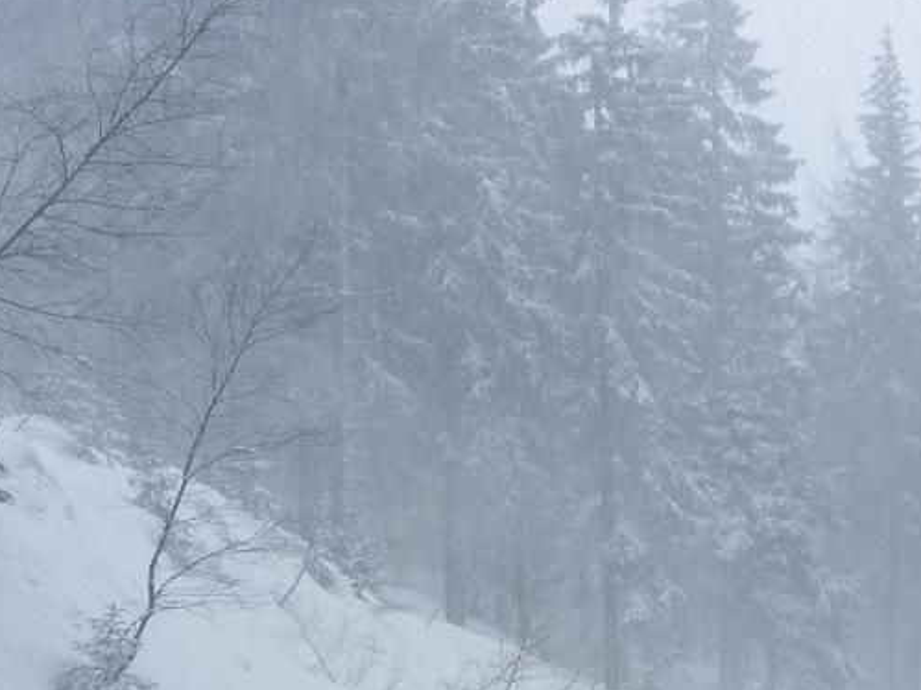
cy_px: 697
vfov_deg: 18.0
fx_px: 2128
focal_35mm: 80
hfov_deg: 24.0
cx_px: 742
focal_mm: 9.94
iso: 64
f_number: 5.6
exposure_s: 1/100
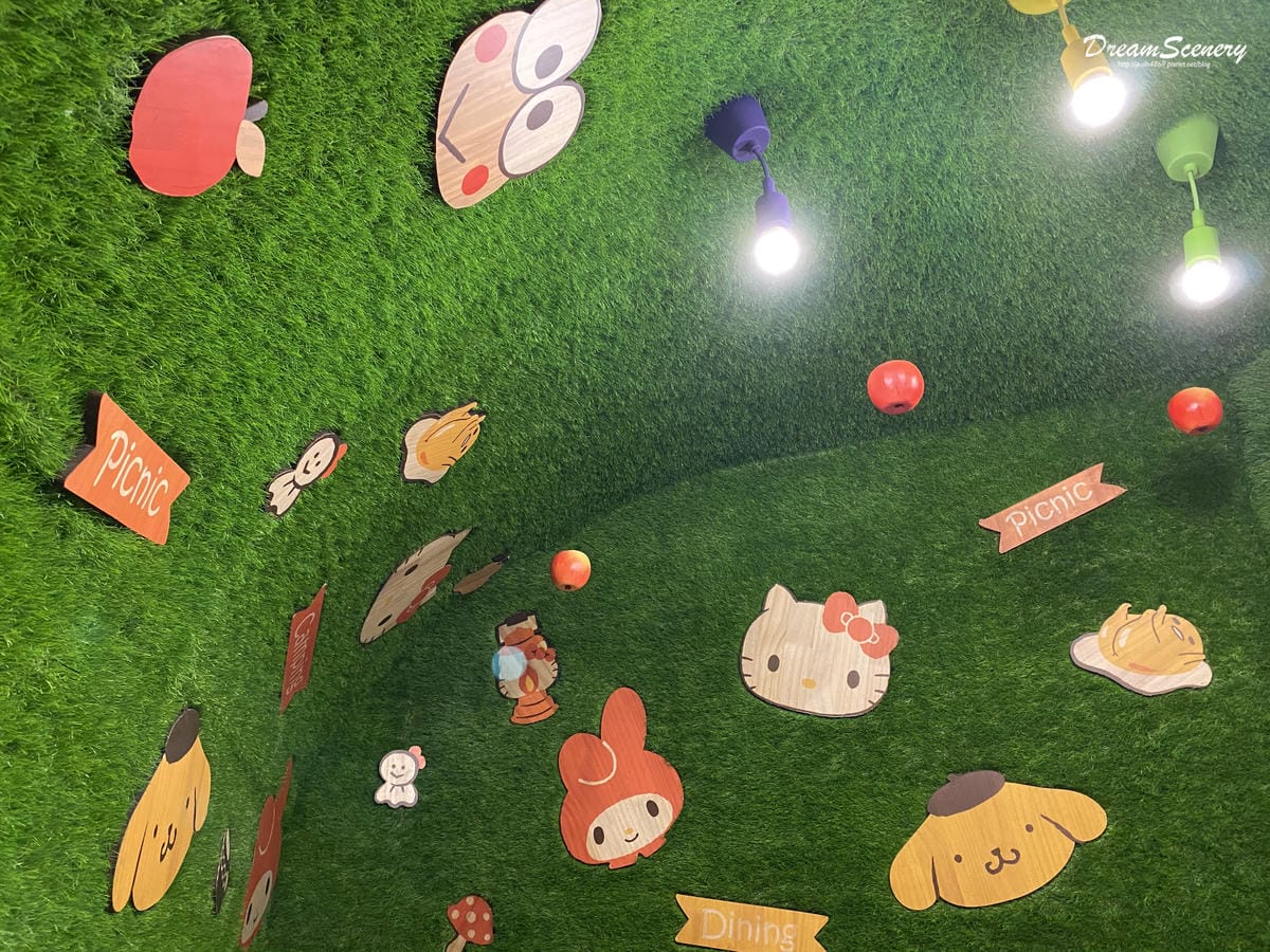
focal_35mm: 26
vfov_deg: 53.1
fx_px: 954
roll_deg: +0.0
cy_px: 476
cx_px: 635
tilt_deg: +27.9
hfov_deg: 67.3
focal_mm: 4.25
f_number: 1.8
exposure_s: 1/40
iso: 500
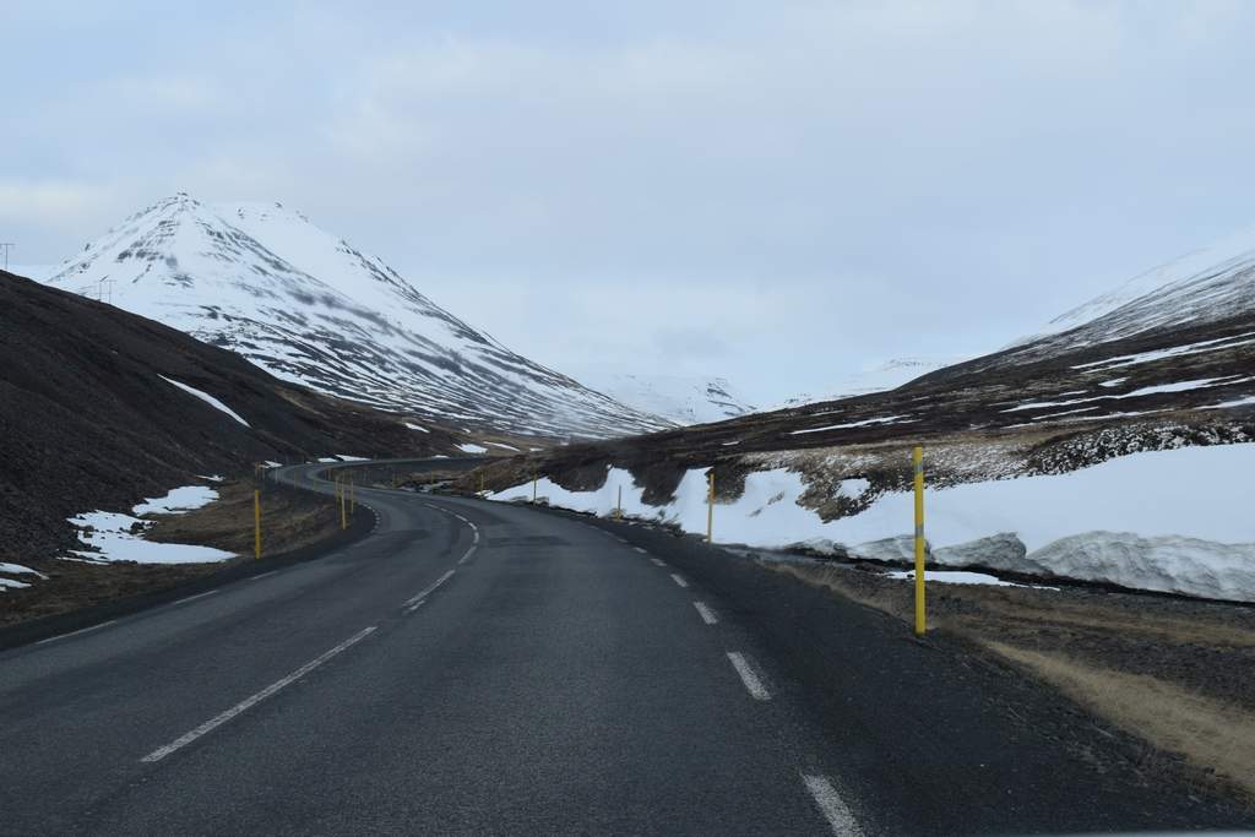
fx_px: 1830
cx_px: 628
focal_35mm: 52
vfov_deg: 25.8
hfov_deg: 37.8
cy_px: 418
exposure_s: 1/250
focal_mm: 35
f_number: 8
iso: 320
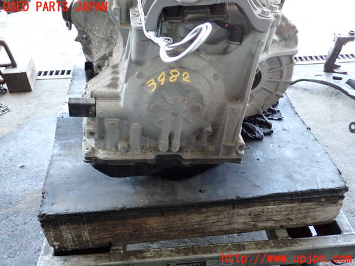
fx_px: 328
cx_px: 178
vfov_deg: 44.2
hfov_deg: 56.8
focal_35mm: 32
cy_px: 133
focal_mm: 5.79
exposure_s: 1/50
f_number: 2.4
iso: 200
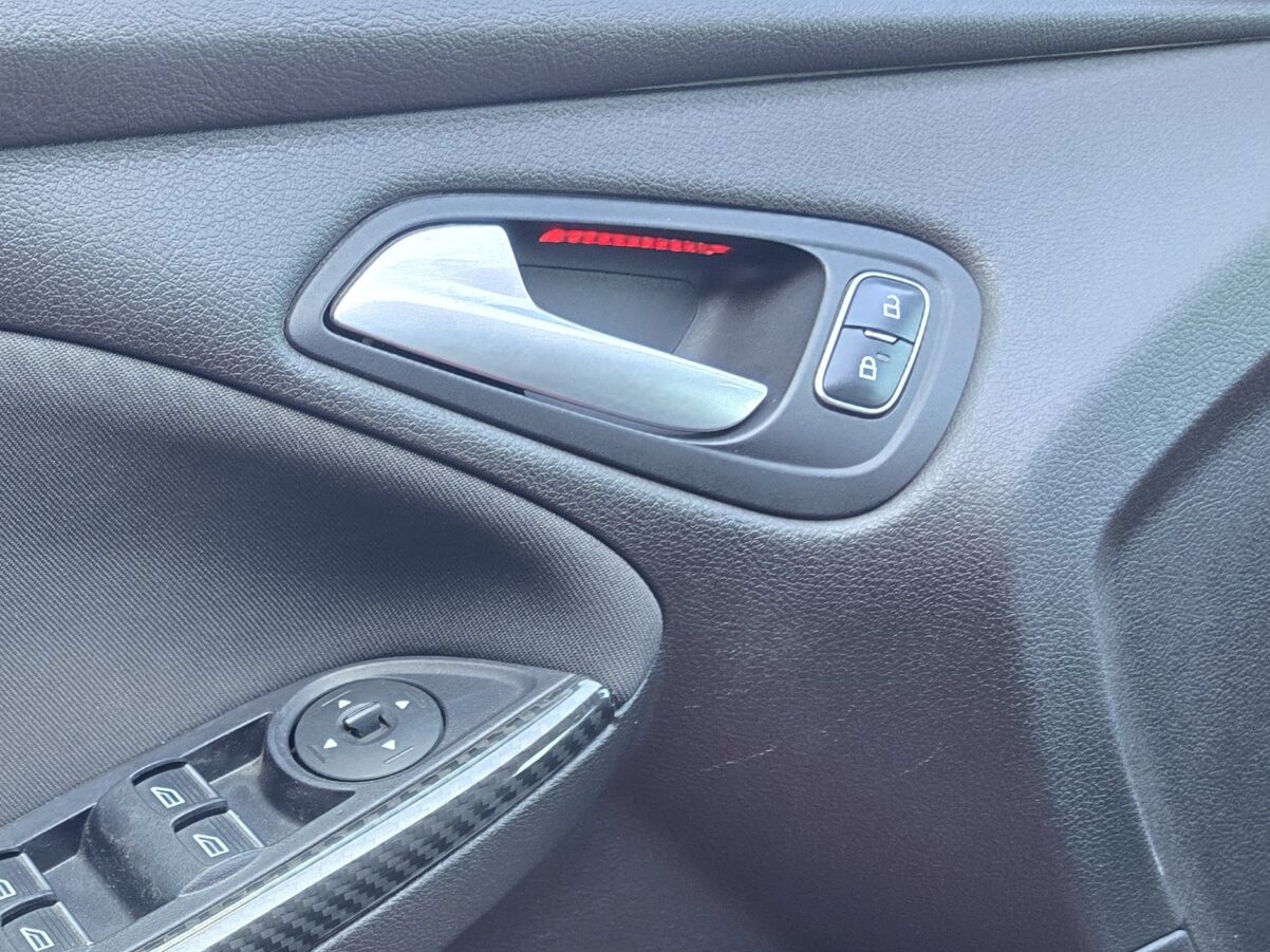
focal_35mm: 49
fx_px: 1797
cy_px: 913
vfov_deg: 28.2
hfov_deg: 34.5
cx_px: -68
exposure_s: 1/120
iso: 160
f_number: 1.7
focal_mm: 6.3
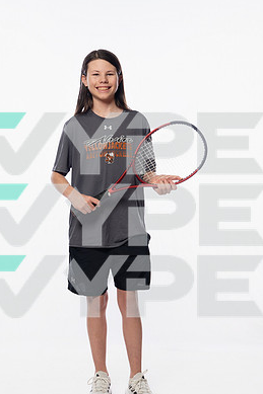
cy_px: 216
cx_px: 117
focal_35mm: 66
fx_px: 724
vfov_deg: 30.5
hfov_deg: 20.6
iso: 640
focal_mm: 57
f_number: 5.6
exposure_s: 1/250
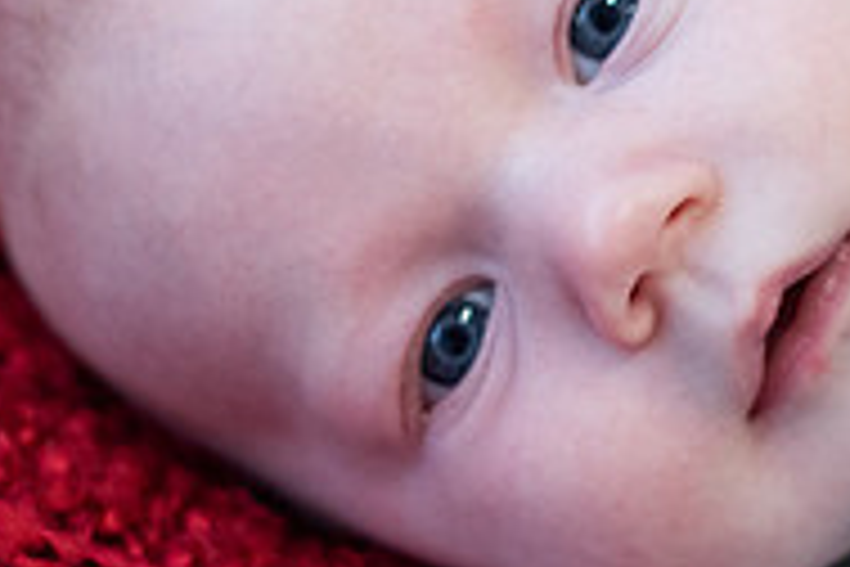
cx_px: 604
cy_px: 272
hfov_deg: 13.0
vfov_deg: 8.7
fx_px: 3730
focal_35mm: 158
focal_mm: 50
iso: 1000
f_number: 2.5
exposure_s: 1/200
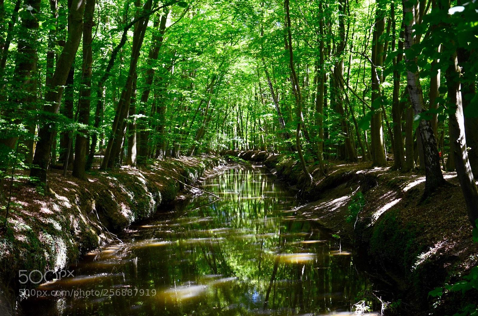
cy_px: 158
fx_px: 676
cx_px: 239
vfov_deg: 26.4
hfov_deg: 39.0
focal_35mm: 51
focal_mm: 34
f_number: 4.2
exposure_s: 1/100
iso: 1400
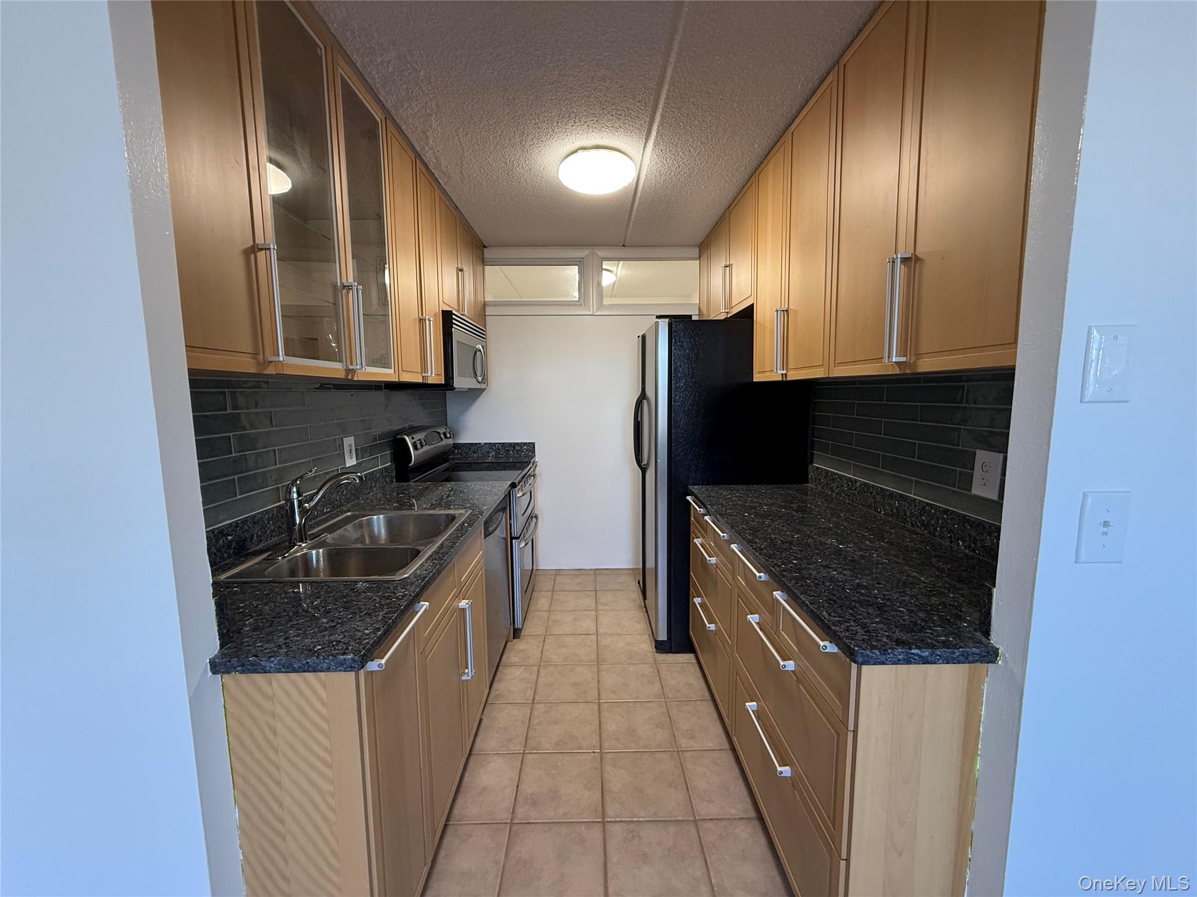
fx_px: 484
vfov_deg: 85.7
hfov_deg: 102.1
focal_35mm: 14
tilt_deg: -5.8
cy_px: 448
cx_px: 598
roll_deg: +0.9
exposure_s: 1/60
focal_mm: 2.22
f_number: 2.2
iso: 250
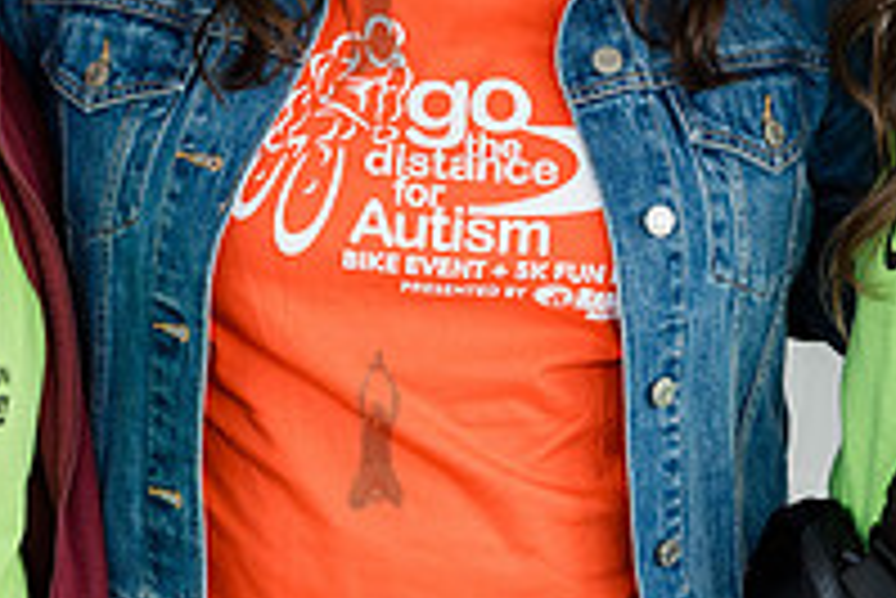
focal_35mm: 147
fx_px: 3661
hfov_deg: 14.0
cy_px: 55
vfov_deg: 9.3
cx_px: 436
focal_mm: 38
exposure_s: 1/250
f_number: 4
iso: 400
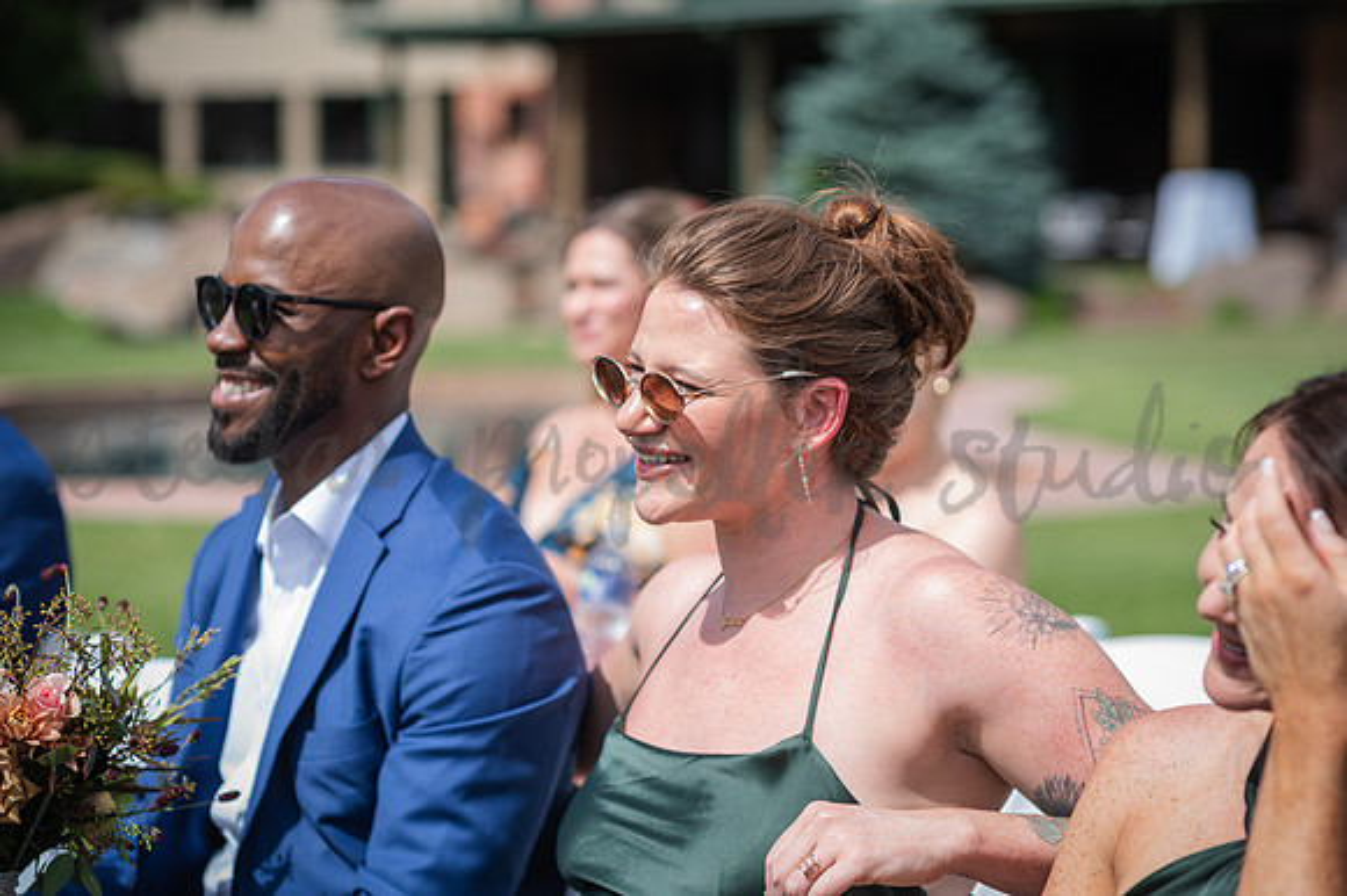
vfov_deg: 16.1
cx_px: 674
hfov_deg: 23.9
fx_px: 3178
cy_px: 448
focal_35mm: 85
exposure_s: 1/1600
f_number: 2.8
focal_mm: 85
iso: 125
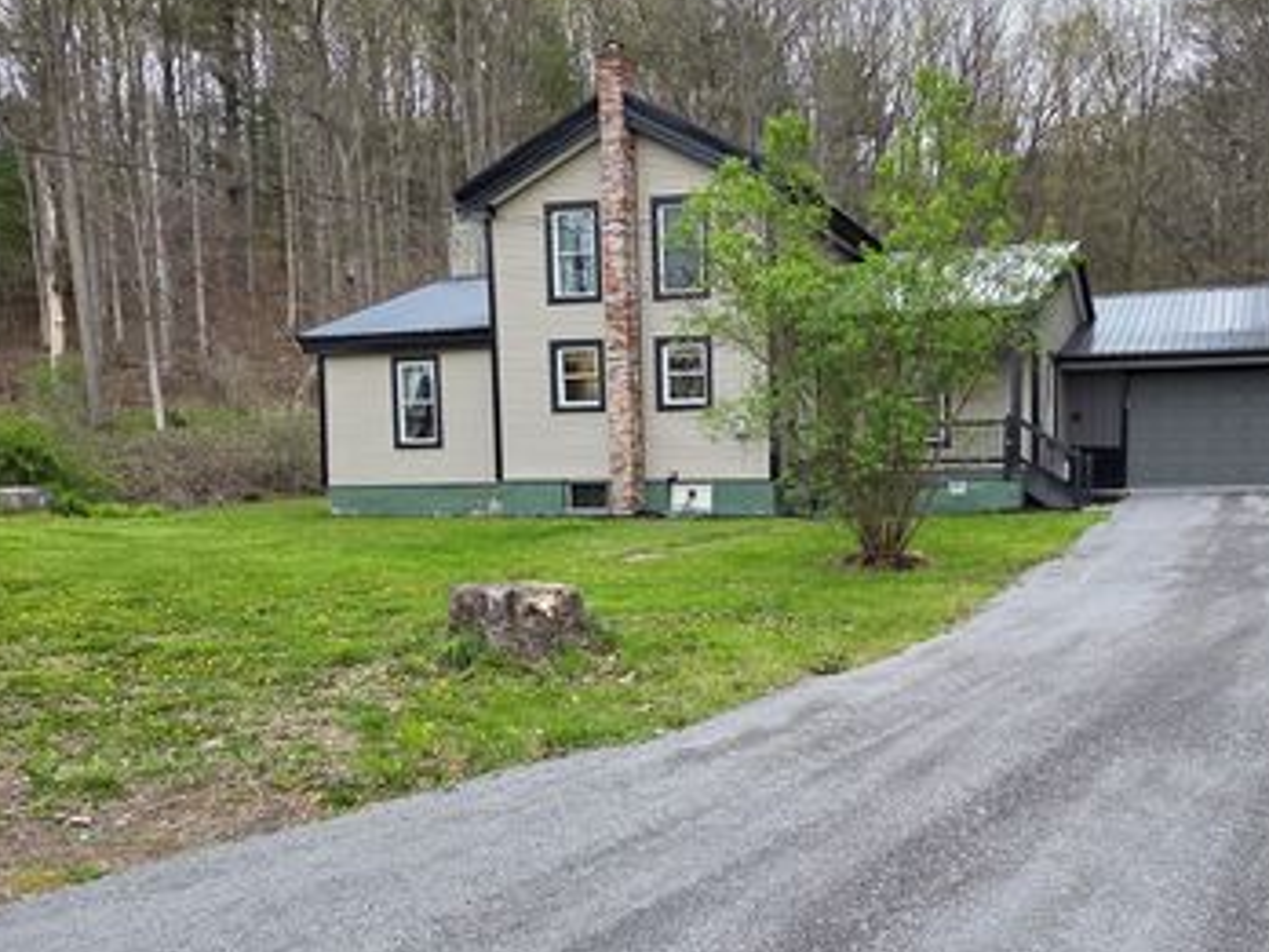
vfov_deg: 42.4
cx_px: 893
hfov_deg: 53.7
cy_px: 626
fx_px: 1210
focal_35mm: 33
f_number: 1.8
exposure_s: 1/180
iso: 125
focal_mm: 5.4
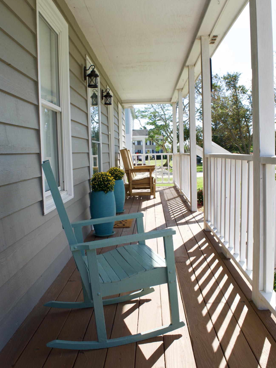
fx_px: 319
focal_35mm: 30
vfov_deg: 59.9
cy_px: 176
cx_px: 138
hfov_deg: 46.8
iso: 100
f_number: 8
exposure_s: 1/160
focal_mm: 18
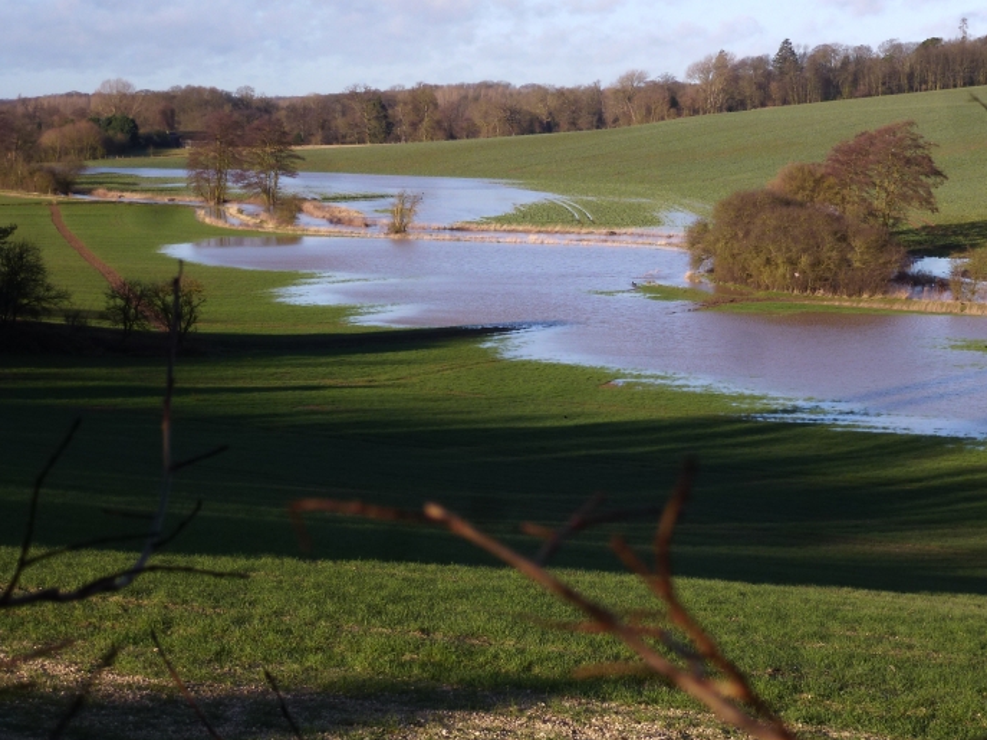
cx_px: 555
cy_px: 365
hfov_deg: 27.4
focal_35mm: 71
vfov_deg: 20.7
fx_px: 2024
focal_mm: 10.9
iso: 100
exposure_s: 1/400
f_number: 4.5
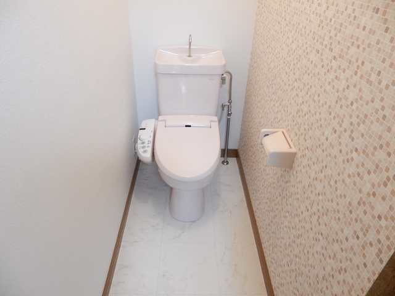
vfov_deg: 54.9
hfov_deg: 69.4
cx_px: 198
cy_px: 148
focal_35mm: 25
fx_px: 285
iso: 400
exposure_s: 1/13
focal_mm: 4.5
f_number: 3.7
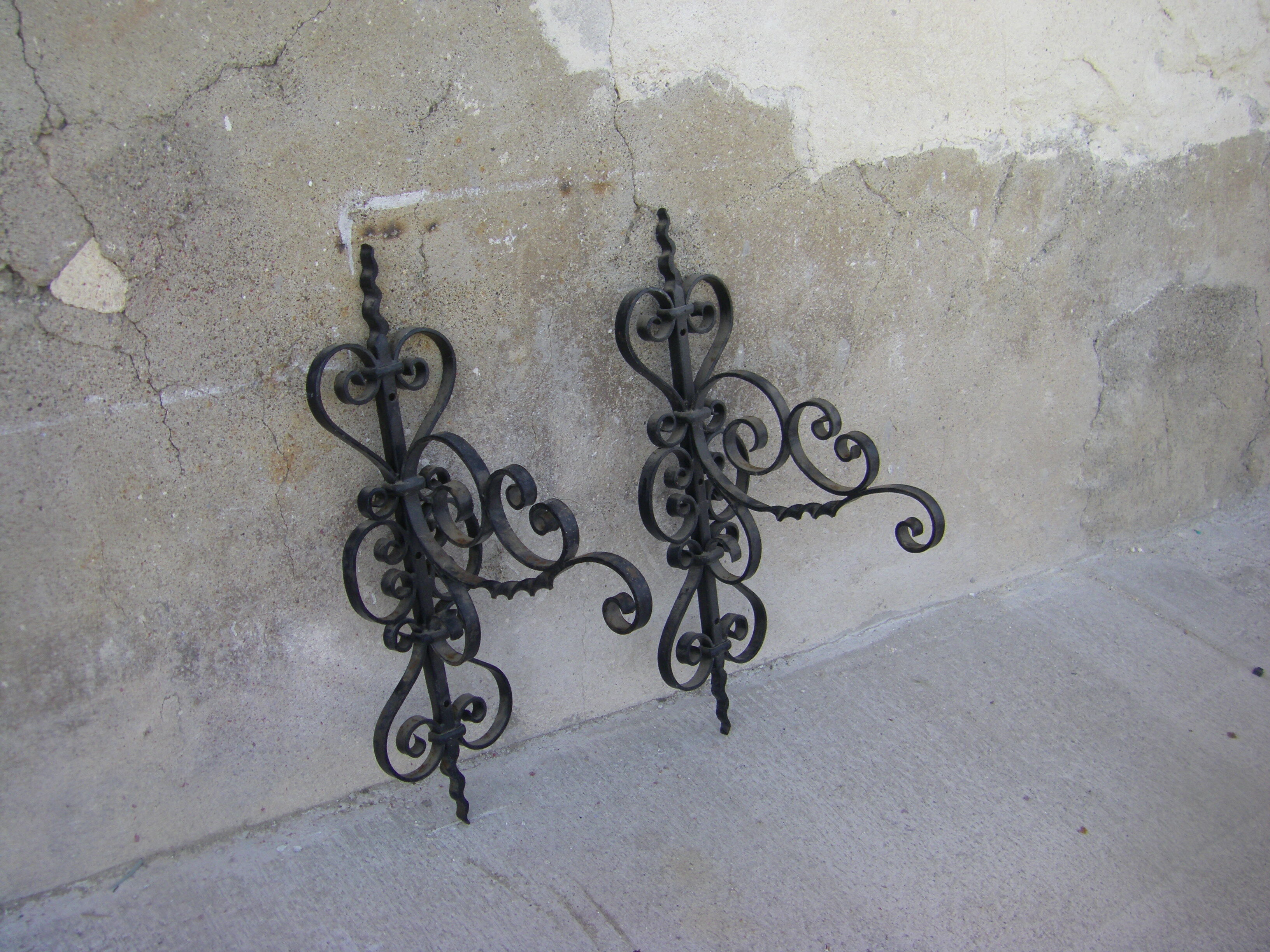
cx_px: 635
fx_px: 1394
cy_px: 476
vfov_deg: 37.7
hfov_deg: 49.0
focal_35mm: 38
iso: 64
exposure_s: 1/50
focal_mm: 6.3
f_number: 3.5
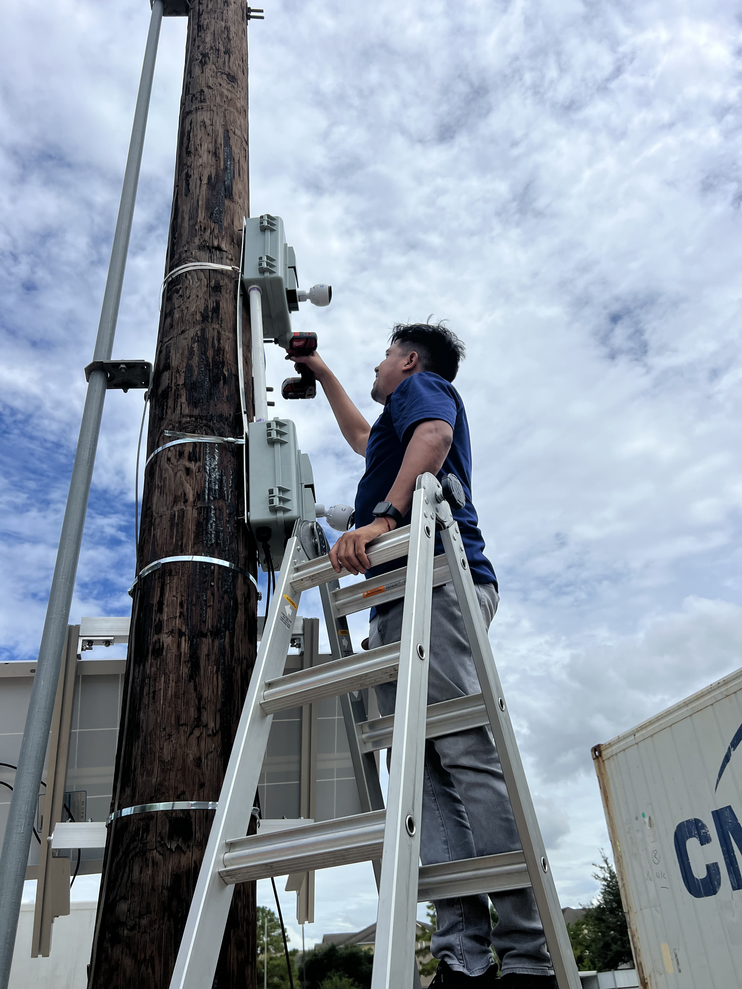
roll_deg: +3.5
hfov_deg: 53.1
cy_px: 494
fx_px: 743
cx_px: 371
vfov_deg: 67.3
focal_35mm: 26
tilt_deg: +34.3
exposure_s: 1/8696
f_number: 1.5
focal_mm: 5.7
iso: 50
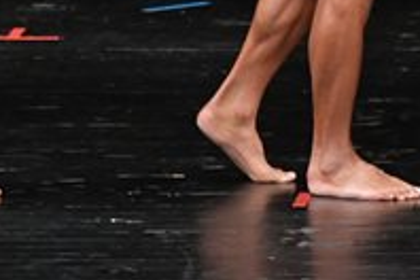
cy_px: -189
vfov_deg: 1.4
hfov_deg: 2.1
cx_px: 122
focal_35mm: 996
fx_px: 11619
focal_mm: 170
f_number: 5.6
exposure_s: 1/400
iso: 3200
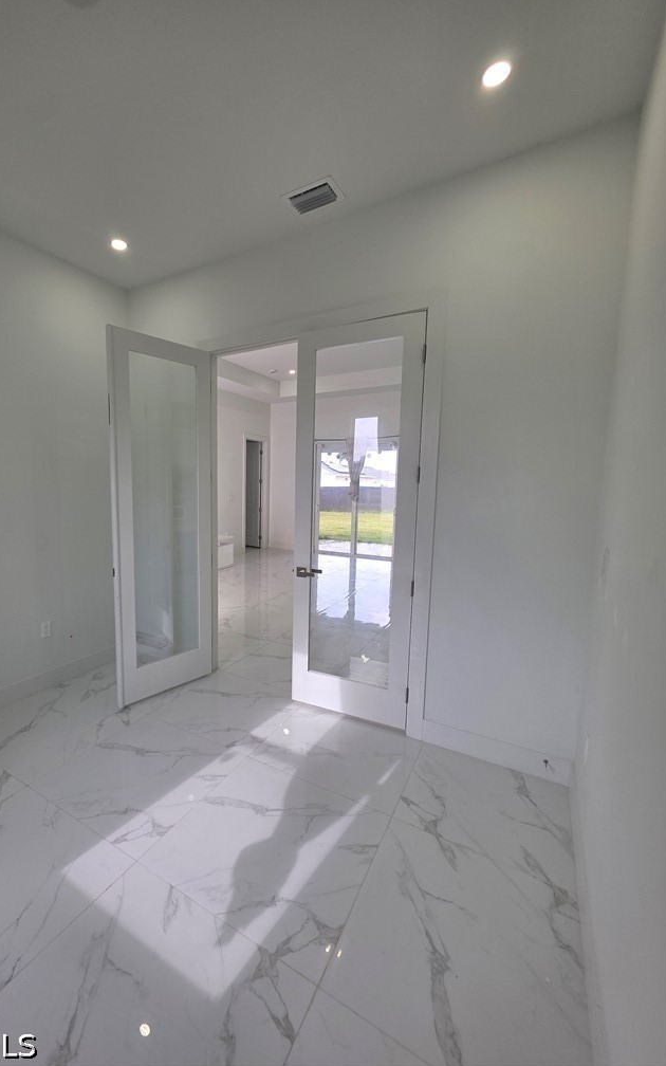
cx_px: 266
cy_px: 529
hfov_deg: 77.7
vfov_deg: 105.3
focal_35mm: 14
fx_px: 407
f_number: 1.9
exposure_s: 1/120
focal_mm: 2.2
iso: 40
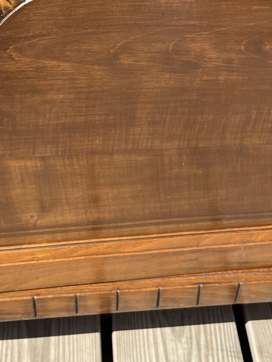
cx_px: 151
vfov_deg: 29.6
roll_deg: -4.2
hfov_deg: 24.0
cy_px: 0
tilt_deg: -34.3
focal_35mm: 61
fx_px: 639
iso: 32
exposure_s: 1/940
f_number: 1.6
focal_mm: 4.2
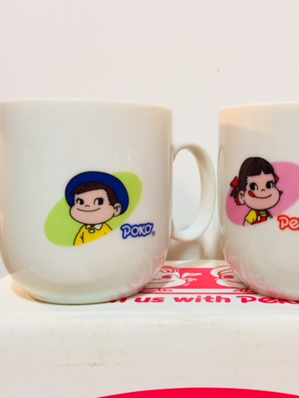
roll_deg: -1.5
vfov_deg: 47.9
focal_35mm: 39
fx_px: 449
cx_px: 189
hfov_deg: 36.6
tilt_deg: -2.2
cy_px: 198
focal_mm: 4.15
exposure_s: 1/33
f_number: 2.2
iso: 125
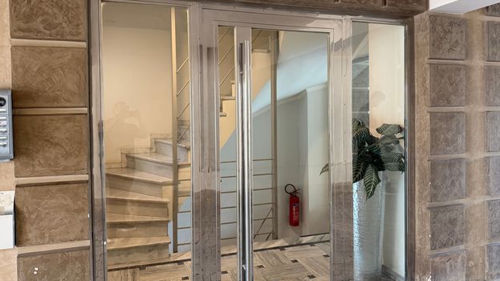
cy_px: 117
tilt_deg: -1.6
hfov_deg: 69.8
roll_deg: +0.6
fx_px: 358
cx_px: 256
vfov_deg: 42.8
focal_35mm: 27
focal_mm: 6.76
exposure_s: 1/60
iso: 500
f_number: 1.78
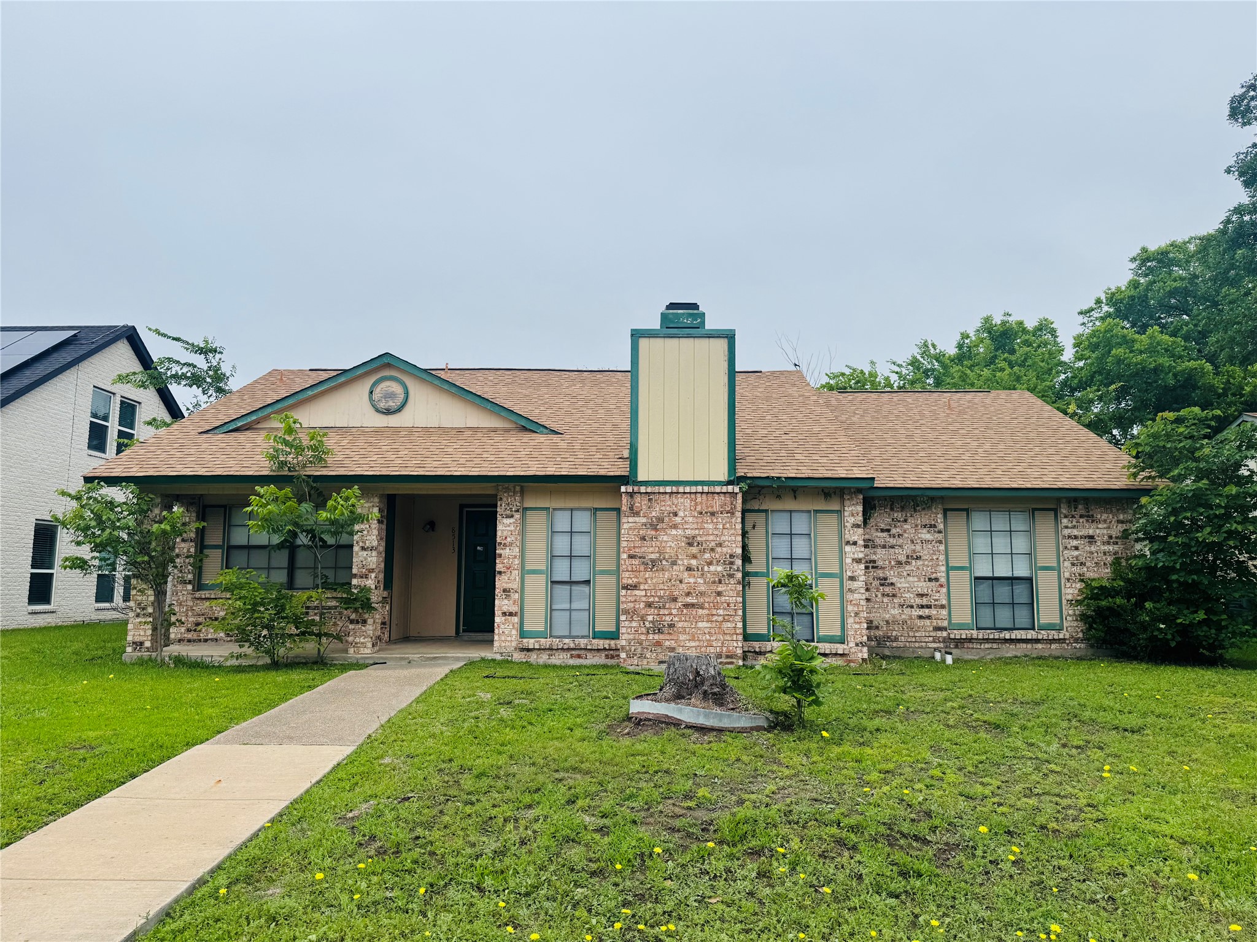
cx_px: 628
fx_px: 872
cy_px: 471
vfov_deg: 56.8
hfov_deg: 71.6
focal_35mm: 24
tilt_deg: +8.1
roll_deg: -0.4
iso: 80
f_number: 1.78
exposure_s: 1/4310
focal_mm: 6.76
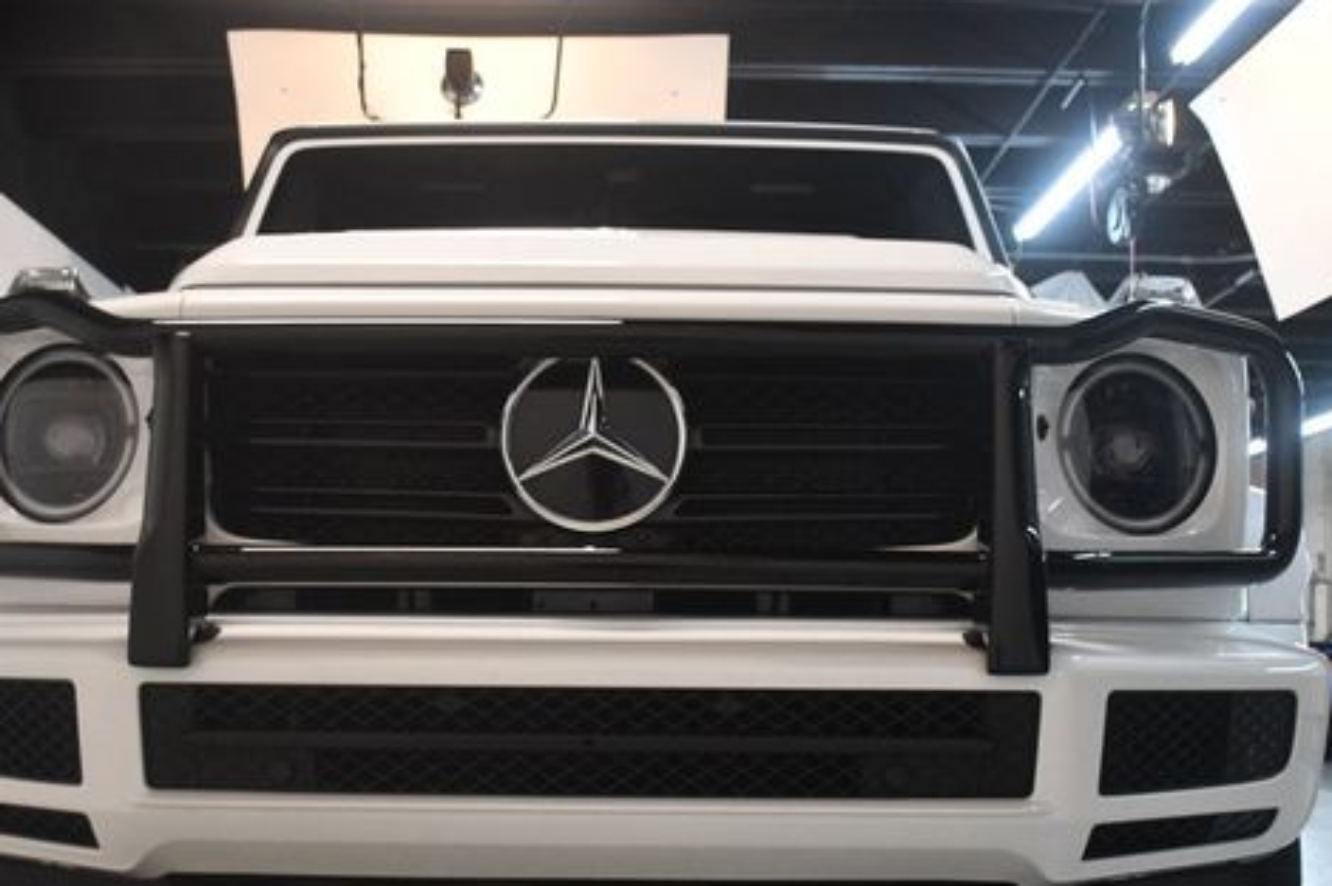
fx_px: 1664
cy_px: 602
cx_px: 613
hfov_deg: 43.6
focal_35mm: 45
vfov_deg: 29.6
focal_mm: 22
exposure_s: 1/125
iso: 1600
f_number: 3.5
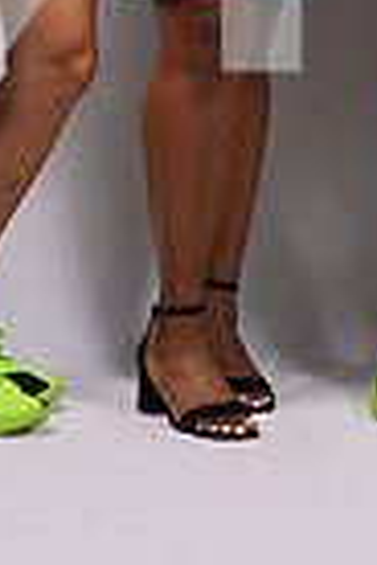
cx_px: 369
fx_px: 3597
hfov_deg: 6.0
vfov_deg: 8.7
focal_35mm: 229
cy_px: -340
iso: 160
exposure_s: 1/125
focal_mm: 70
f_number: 11
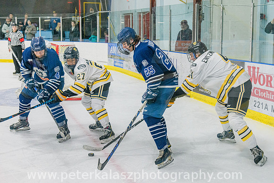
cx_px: 168
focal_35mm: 61
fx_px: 461
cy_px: 100
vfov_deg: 22.4
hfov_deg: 33.0
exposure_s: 1/500
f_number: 5.6
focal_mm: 48
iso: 3200
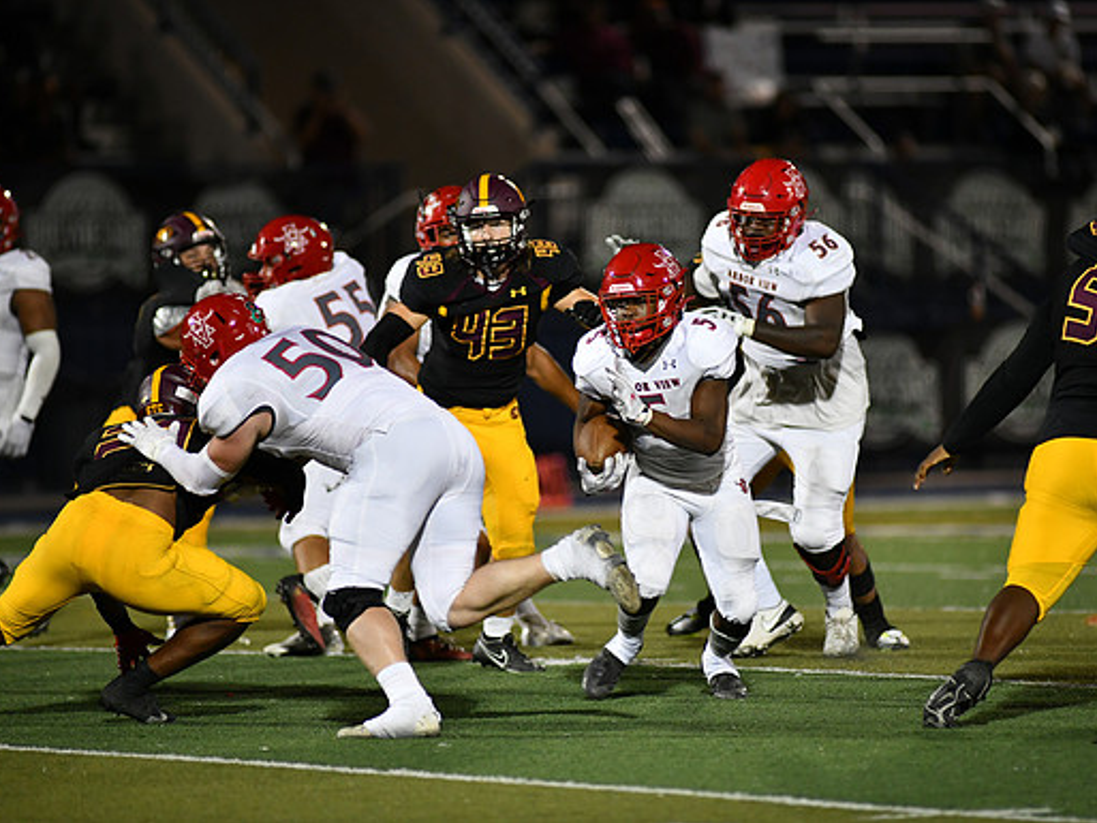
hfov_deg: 6.1
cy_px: 412
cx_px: 588
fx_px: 10334
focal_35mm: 326
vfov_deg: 4.6
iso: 2200
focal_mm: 300
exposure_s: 1/1000
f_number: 2.8
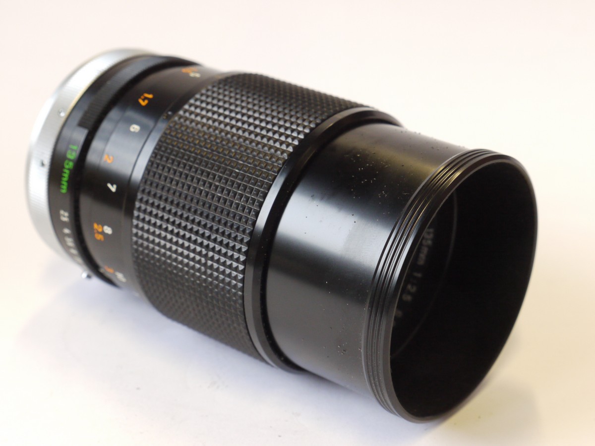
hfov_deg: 24.4
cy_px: 223
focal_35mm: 80
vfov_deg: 18.4
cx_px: 298
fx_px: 1375
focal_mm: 40
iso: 800
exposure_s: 1/50
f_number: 8
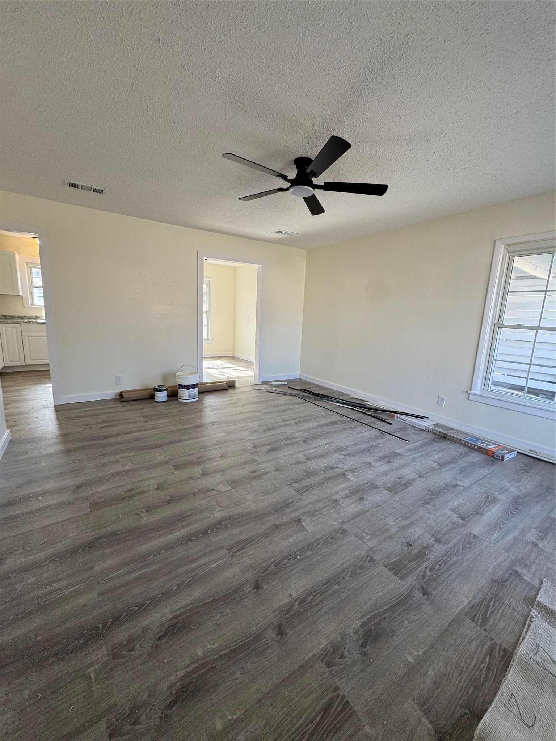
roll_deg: -1.9
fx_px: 300
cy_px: 370
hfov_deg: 85.7
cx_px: 278
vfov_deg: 102.1
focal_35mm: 14
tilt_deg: -10.7
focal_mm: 2.22
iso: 100
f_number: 2.2
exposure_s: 1/99
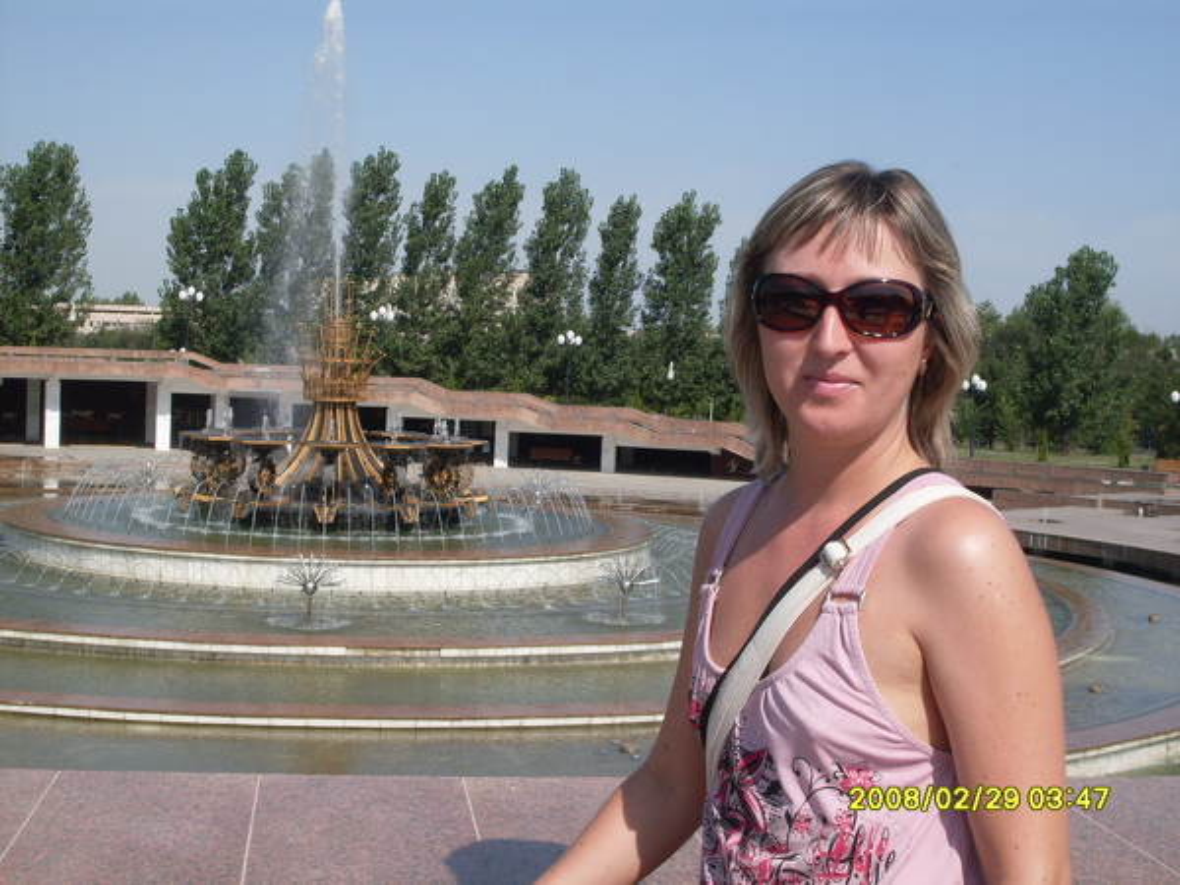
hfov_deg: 32.2
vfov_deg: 24.4
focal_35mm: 60
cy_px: 442
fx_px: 2045
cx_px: 590
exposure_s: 1/180
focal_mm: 9.9
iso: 80
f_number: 9.9
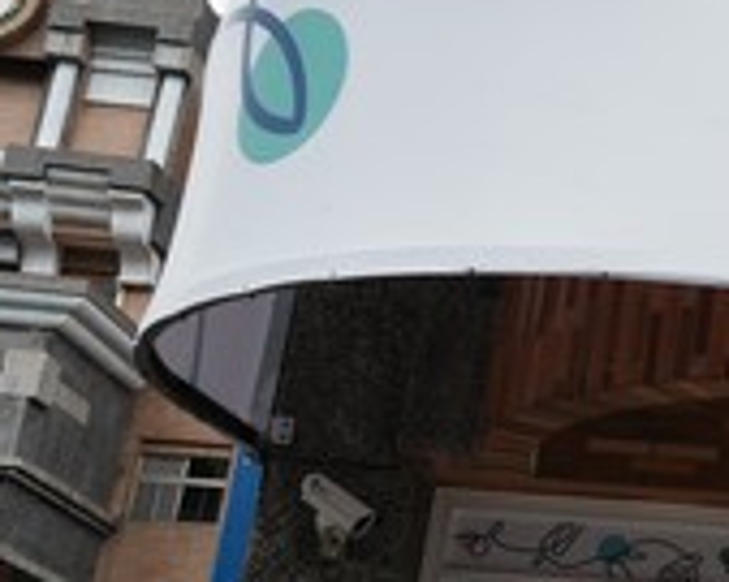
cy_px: 325
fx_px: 1919
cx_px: 1333
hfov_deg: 17.3
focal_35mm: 89
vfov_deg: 17.2
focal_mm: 20
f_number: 5.6
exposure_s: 1/250
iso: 100
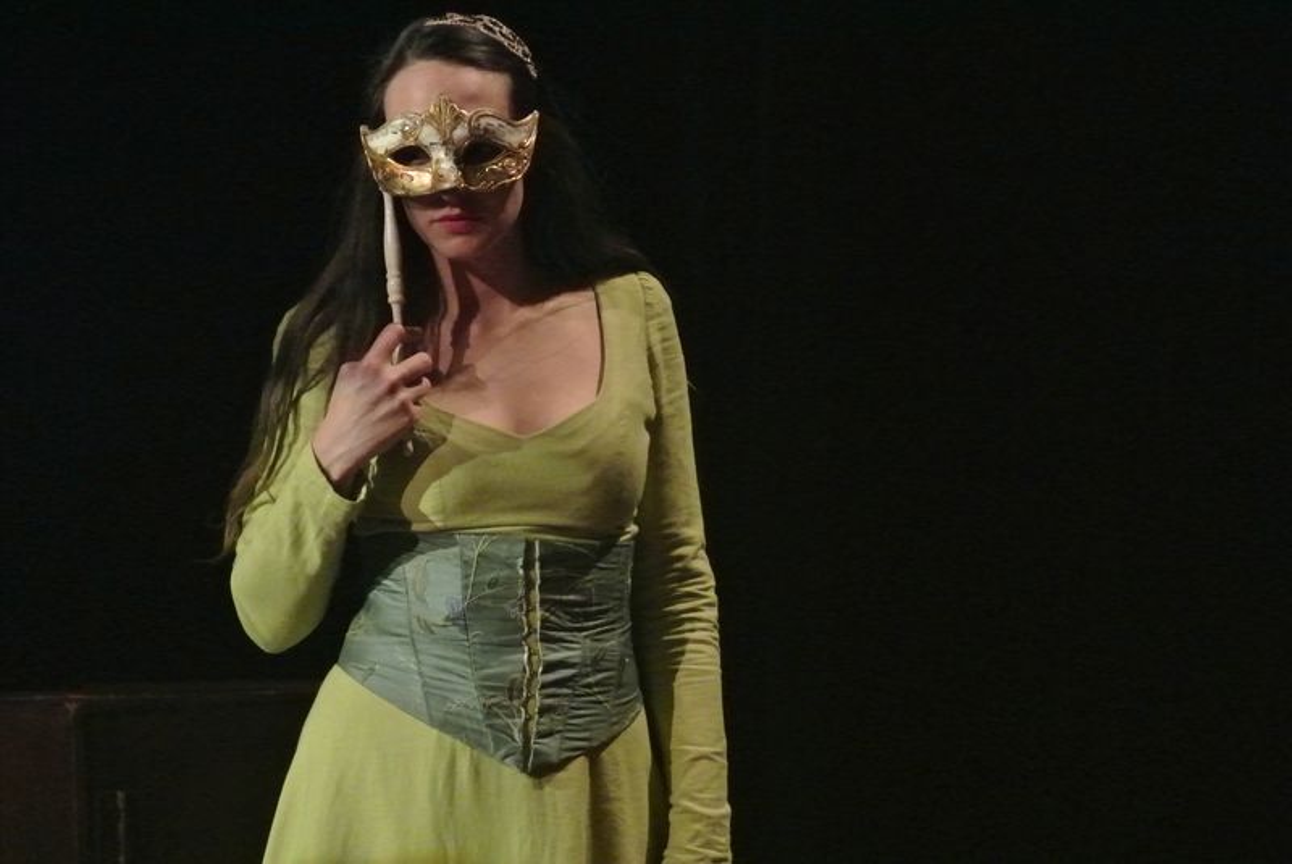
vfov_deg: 4.6
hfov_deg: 6.9
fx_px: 10668
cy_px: 432
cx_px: 646
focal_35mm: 297
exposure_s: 1/80
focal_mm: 110
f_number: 5.6
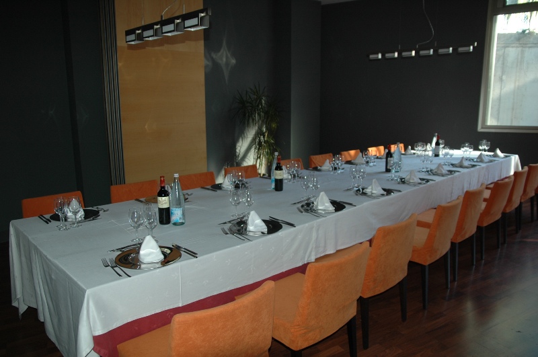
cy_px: 178
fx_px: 381
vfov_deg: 50.3
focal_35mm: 26
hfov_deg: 70.5
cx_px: 269
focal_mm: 17
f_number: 2.8
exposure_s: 1/60
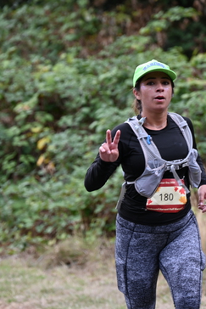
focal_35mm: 302
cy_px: 154
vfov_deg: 6.8
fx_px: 2590
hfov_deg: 4.6
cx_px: 93
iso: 400
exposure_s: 1/320
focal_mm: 200
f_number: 6.3
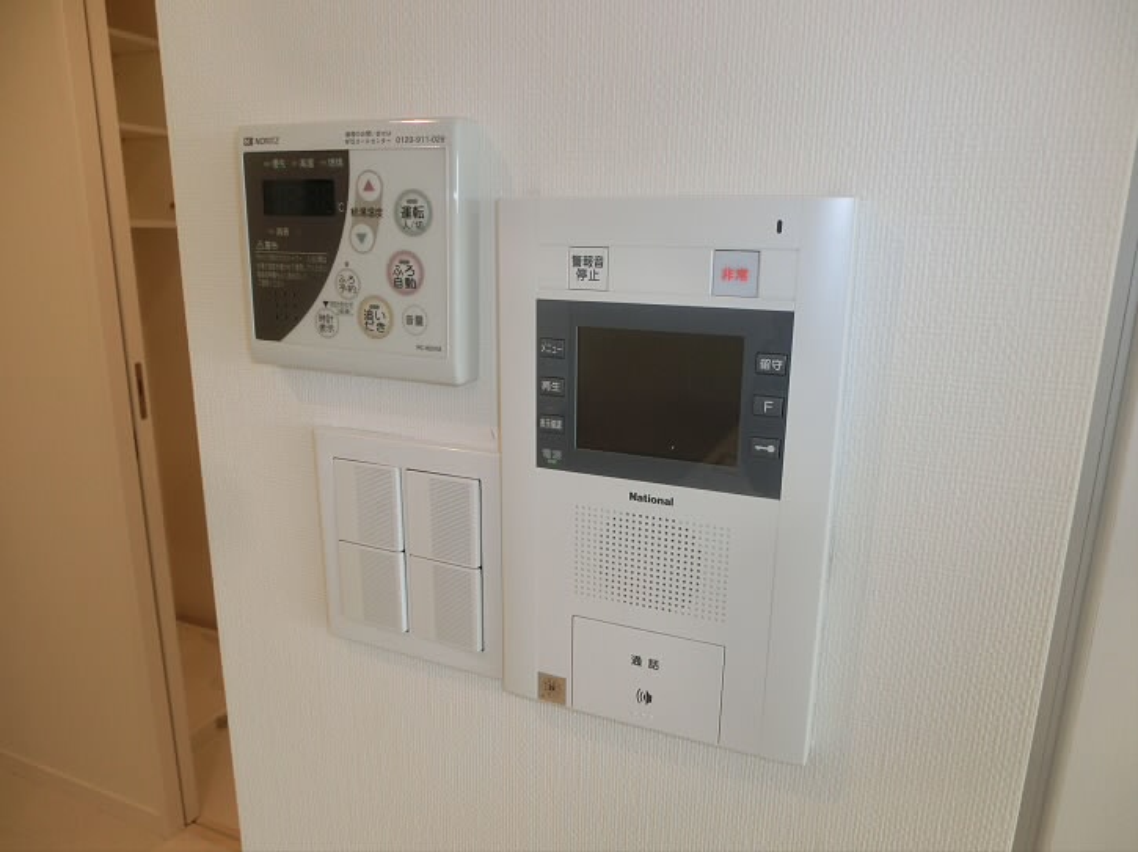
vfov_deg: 56.8
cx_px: 569
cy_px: 426
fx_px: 789
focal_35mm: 24
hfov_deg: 71.6
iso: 200
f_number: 3
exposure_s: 1/125
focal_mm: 4.24
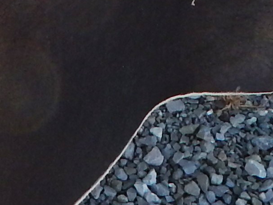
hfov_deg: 11.7
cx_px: 14
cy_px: -352
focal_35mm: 167
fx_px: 1317
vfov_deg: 8.0
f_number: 3
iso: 125
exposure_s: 1/500
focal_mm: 4
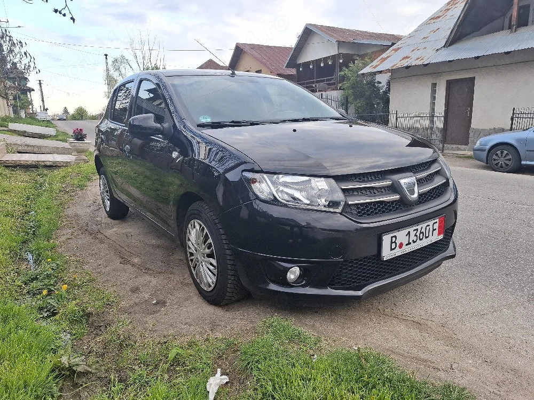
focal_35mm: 23
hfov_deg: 73.9
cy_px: 200
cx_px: 267
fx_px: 355
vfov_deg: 58.9
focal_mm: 5.54
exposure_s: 1/179
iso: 50
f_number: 1.8
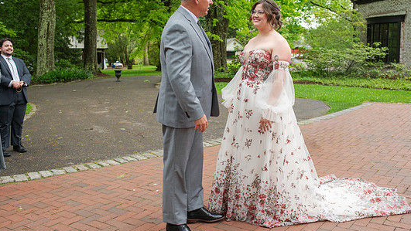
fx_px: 436
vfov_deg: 29.7
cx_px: 221
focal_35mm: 40
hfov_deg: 50.4
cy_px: 98
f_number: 4.5
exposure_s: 1/250
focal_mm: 35
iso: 110
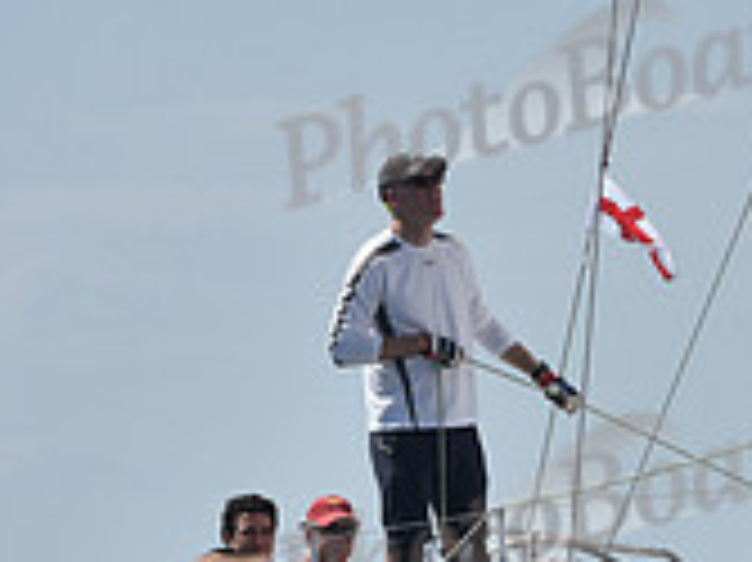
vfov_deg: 2.6
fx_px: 12330
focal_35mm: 568
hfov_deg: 3.5
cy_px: 677
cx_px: 1148
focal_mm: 170
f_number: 8
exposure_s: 1/1250
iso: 250
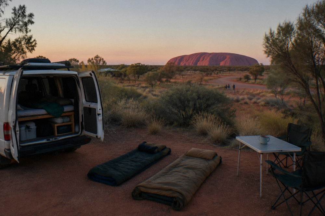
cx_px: 162
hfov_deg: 40.4
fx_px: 442
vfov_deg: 27.5
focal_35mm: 49
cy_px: 108
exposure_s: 1/25
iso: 6400
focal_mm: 49
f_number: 9
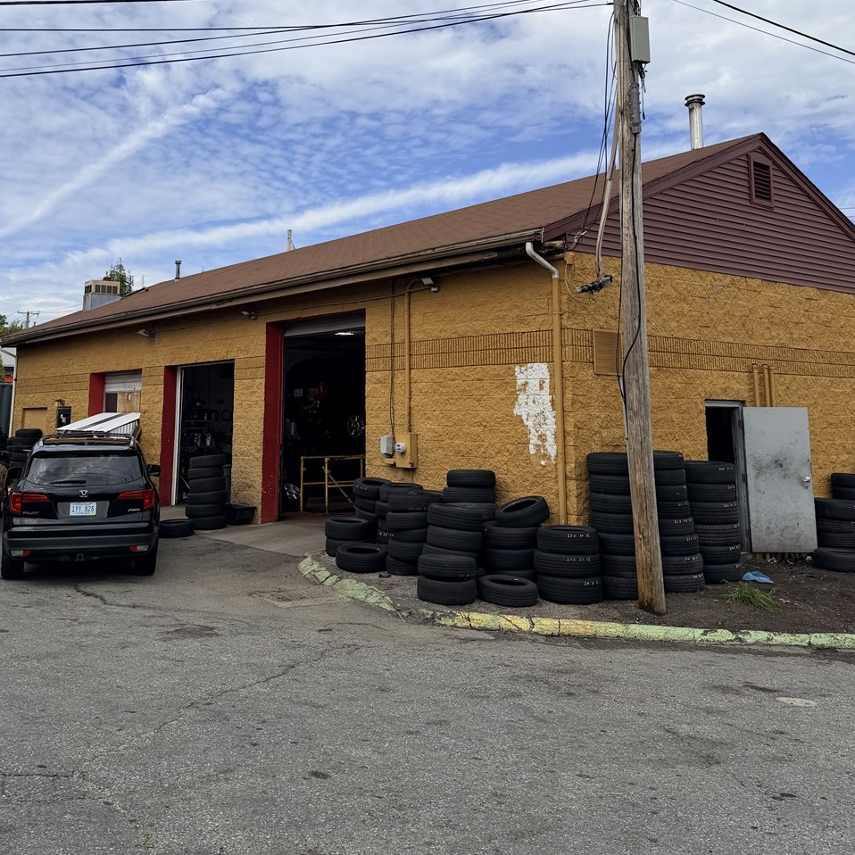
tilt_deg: +9.3
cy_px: 259
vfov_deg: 47.3
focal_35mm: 34
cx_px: 369
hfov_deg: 48.3
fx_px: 950
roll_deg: -0.9
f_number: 1.78
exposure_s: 1/8130
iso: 80
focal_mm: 6.76
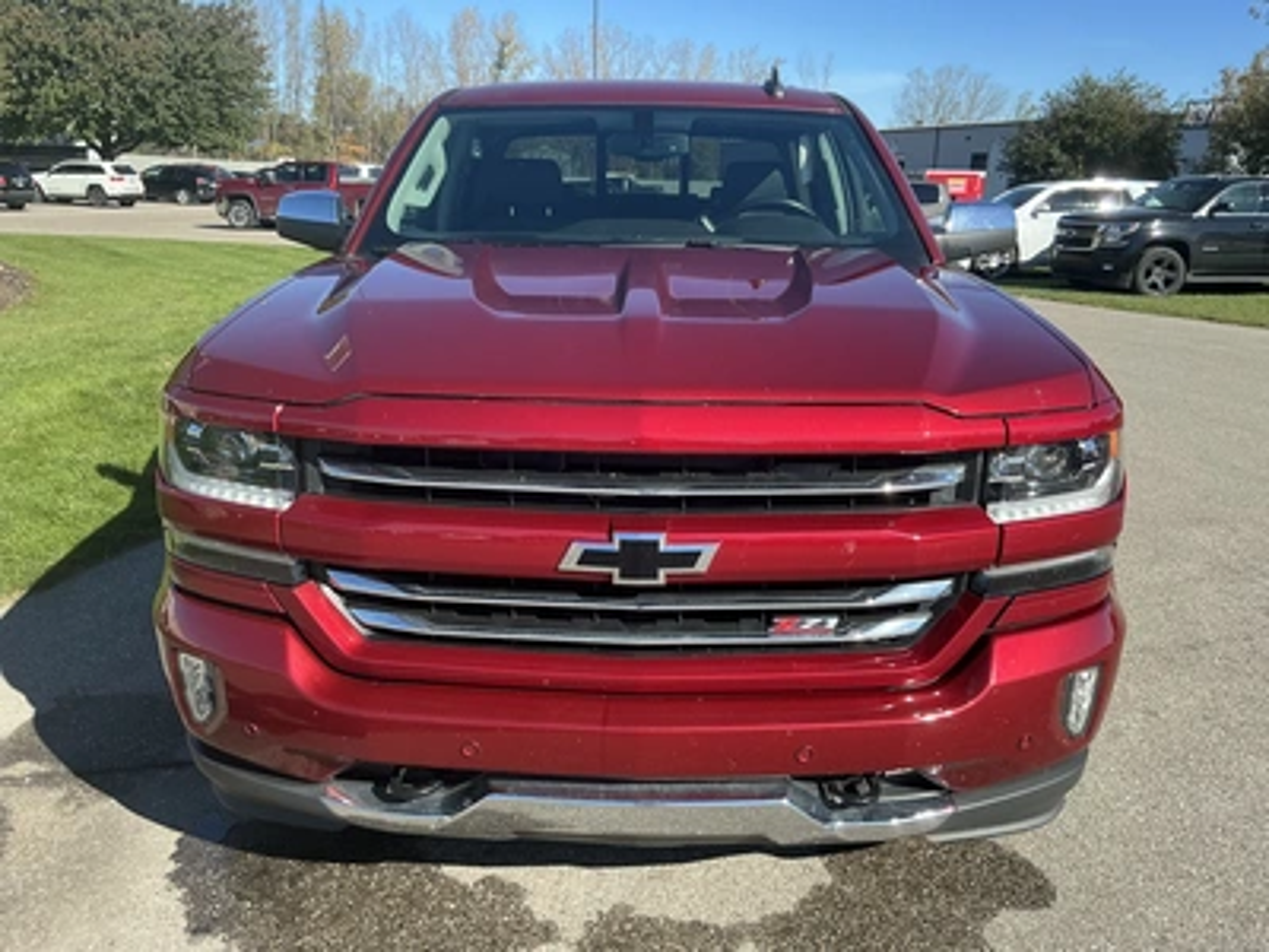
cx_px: 634
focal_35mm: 28
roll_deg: -3.1
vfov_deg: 49.7
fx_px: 1026
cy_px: 476
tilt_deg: -16.2
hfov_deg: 63.4
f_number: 1.8
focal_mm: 3
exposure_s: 1/759
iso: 25
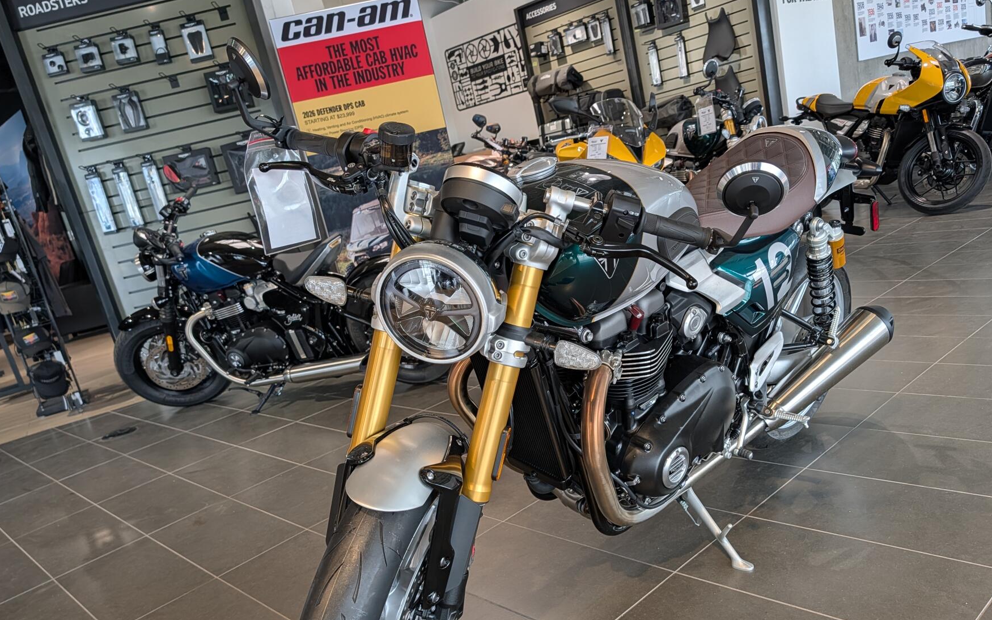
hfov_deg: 64.5
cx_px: 542
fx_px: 784
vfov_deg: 42.7
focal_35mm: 29
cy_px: 403
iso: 56
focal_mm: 6.9
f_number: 1.68
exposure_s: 1/120
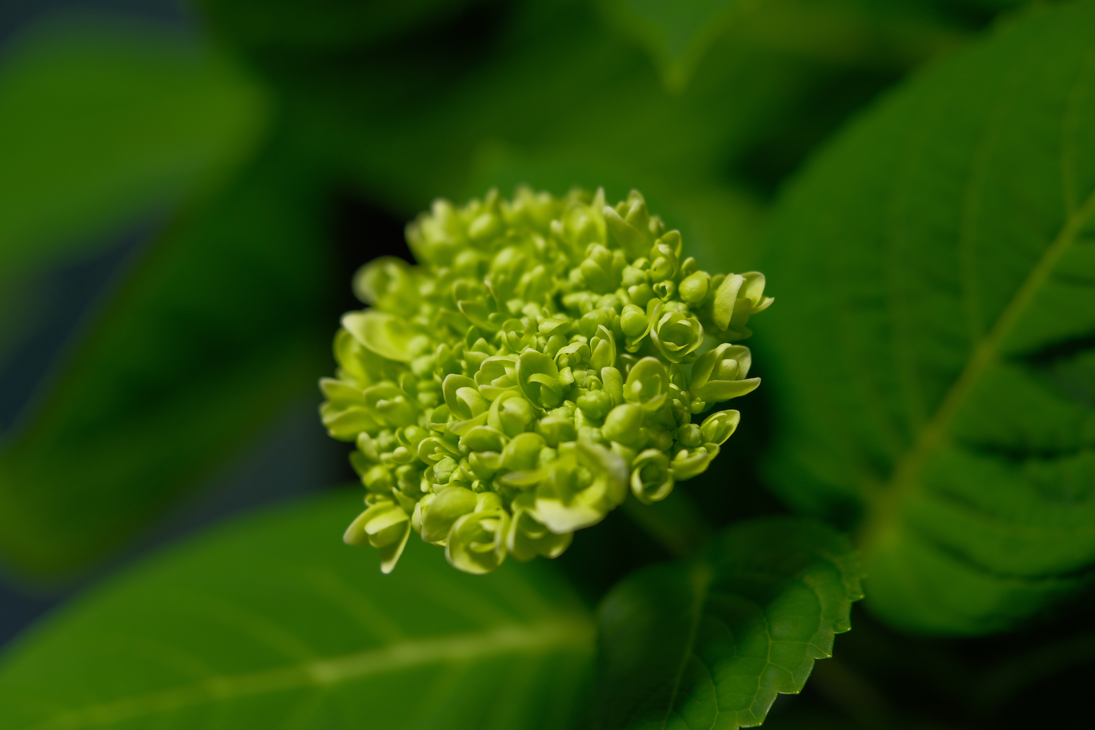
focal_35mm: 90
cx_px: 588
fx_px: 2737
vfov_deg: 15.2
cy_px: 395
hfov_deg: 22.6
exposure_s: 1/600
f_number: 2.8
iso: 125
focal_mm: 55
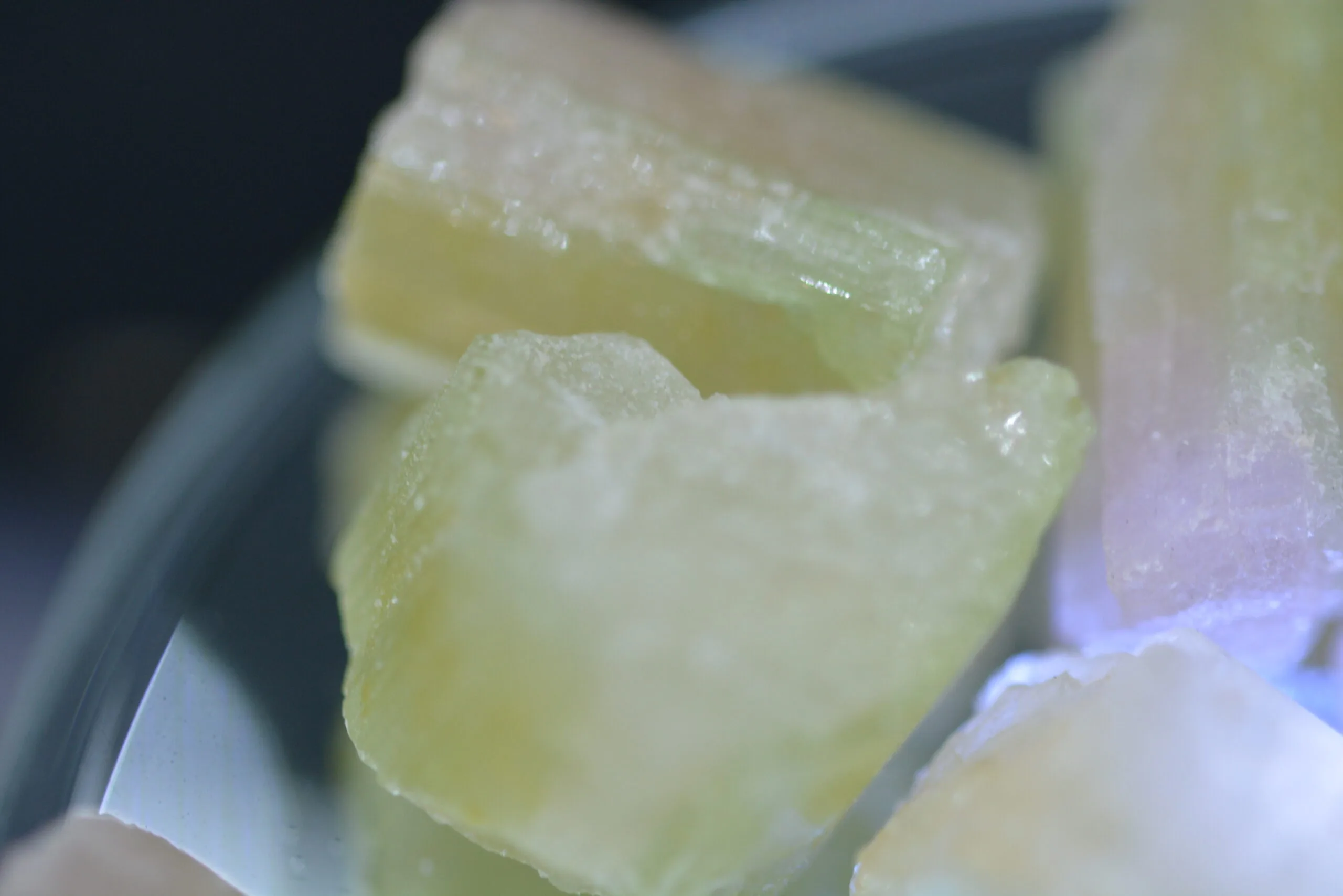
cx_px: 672
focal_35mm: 158
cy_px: 448
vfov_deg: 8.7
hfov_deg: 13.0
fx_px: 5877
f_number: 4.5
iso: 800
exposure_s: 1/60
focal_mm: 105
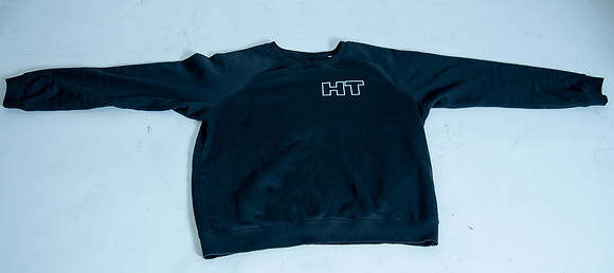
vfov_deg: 25.0
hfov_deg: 52.9
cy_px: 139
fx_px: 617
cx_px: 317
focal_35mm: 40
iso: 320
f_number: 4
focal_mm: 34
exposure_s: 1/125
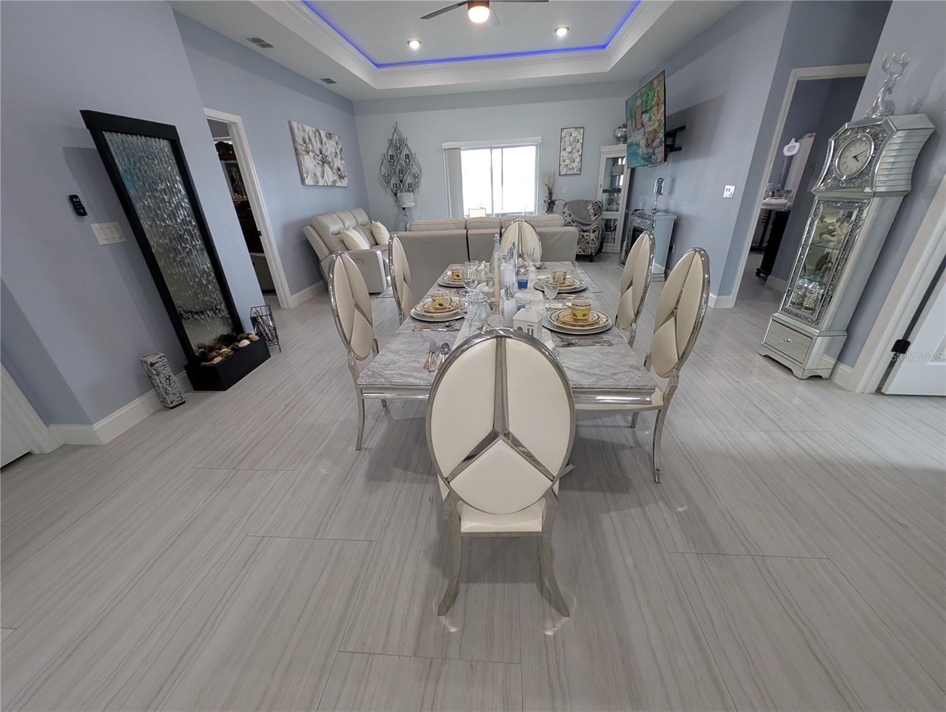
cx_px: 473
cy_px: 356
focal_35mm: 12
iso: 249
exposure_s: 1/120
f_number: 1.95
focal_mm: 2.23
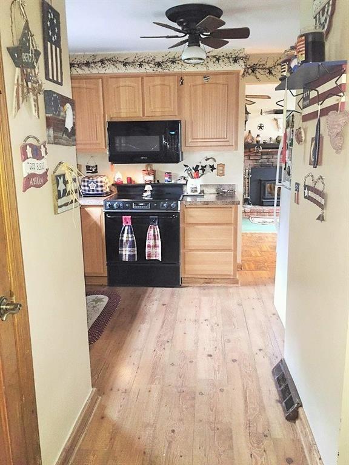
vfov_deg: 61.7
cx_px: 174
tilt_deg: -11.3
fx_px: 390
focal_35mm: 29
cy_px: 232
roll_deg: +0.4
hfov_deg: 48.2
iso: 250
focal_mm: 4.15
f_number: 2.2
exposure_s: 1/16
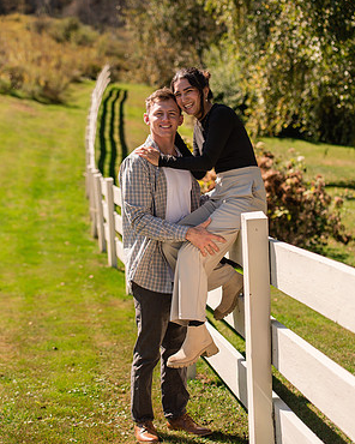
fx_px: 1051
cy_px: 206
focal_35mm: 80
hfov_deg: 19.2
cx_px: 179
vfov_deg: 23.8
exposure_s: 1/4000
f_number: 3.2
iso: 180
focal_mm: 70
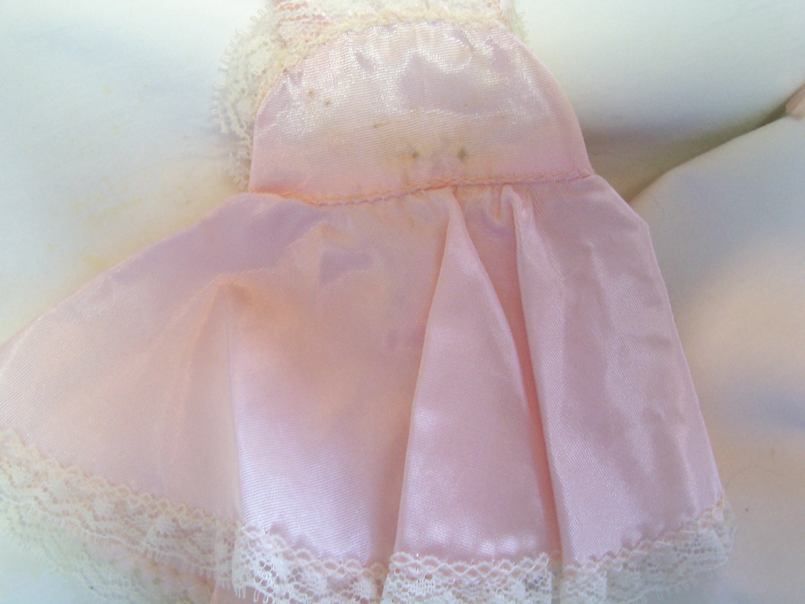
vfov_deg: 38.7
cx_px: 402
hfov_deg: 50.1
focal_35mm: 37
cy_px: 302
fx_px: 860
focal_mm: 5.6
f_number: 2.8
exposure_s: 1/30
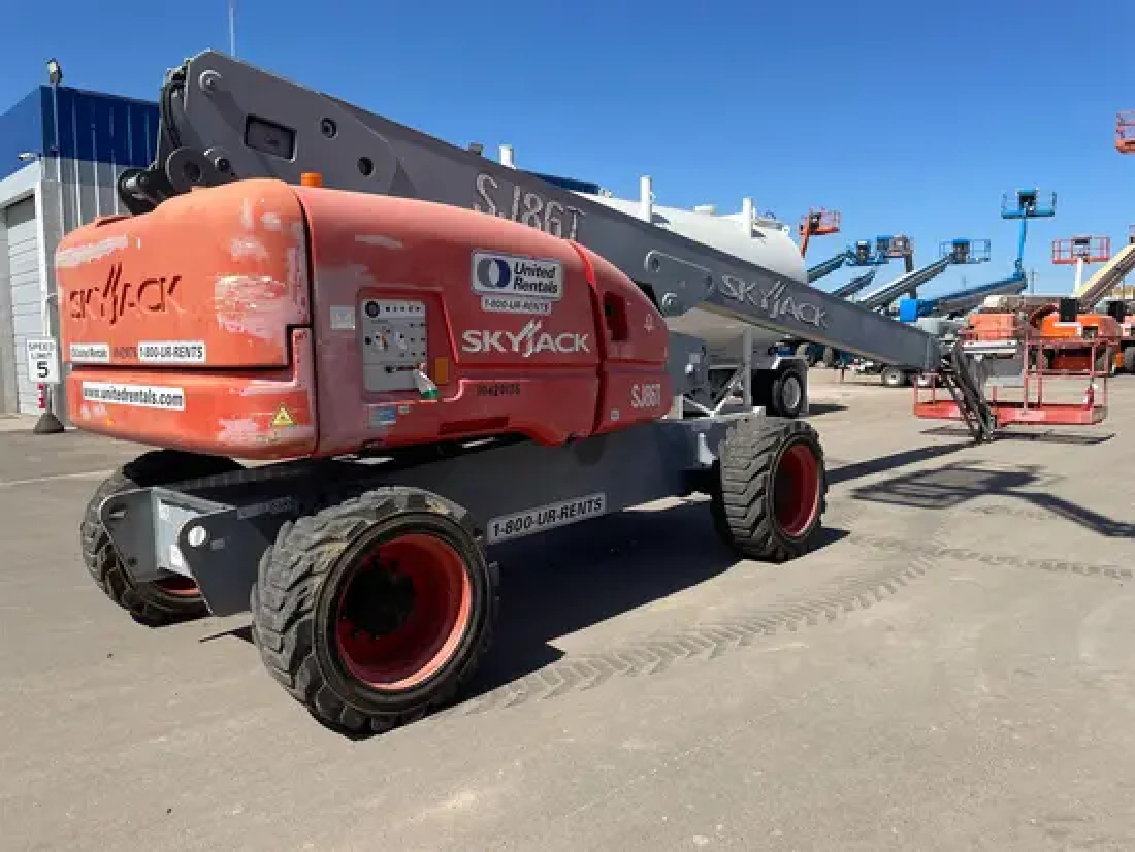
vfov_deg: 53.1
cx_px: 568
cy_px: 426
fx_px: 853
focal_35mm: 26
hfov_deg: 67.3
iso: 50
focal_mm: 4.2
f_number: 1.6
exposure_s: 1/4831
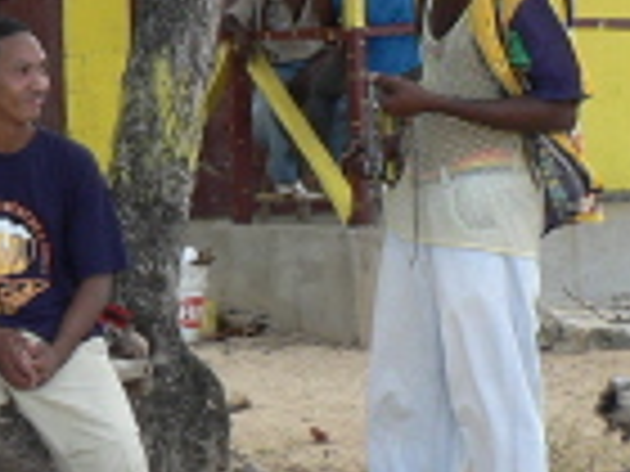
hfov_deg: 13.9
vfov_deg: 10.4
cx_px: 223
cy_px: 173
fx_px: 2584
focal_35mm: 142
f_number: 4
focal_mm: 6
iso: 64
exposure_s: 1/160
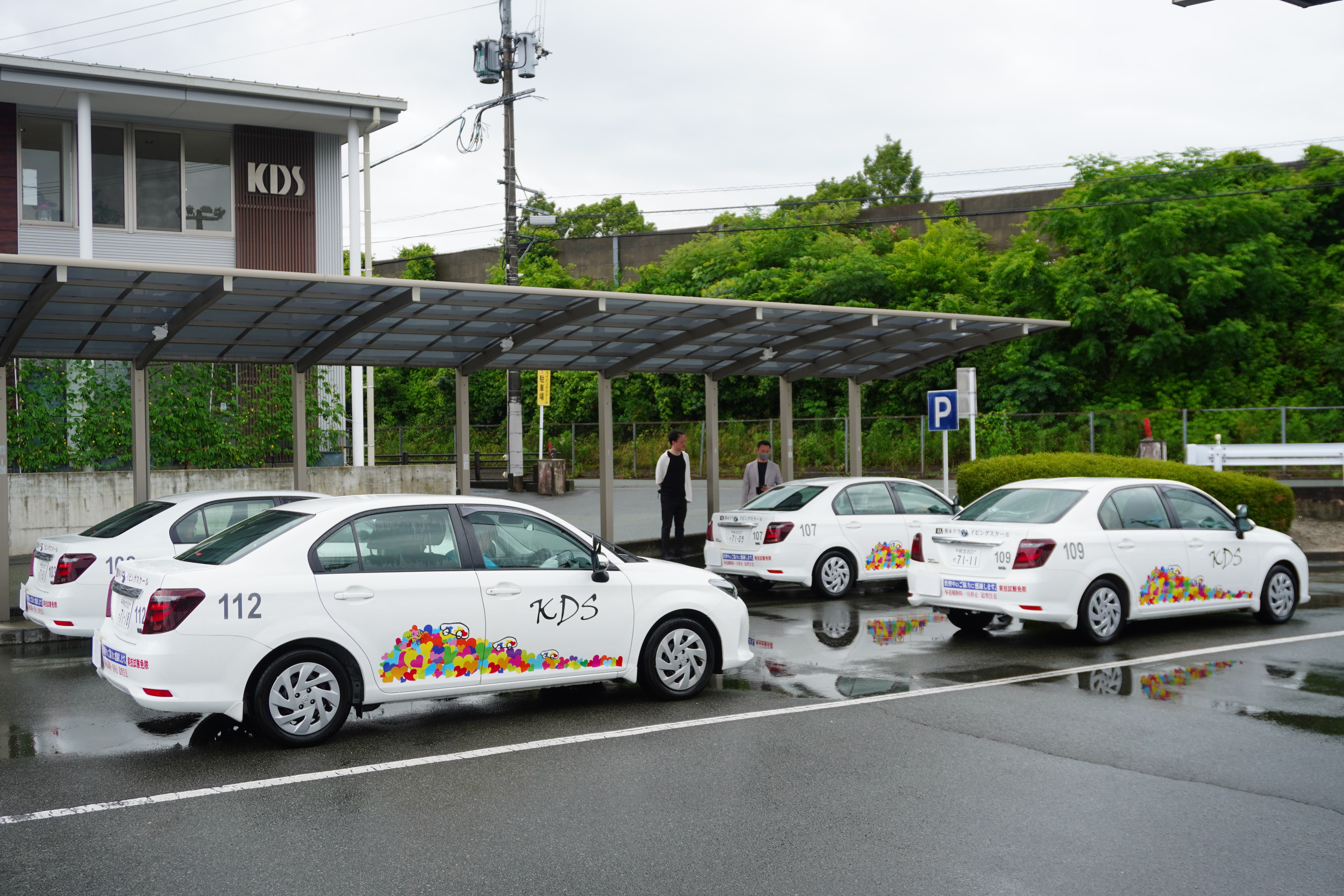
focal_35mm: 34
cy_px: 448
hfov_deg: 55.1
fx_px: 1288
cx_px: 672
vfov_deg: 38.4
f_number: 5
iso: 100
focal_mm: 23
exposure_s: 1/200
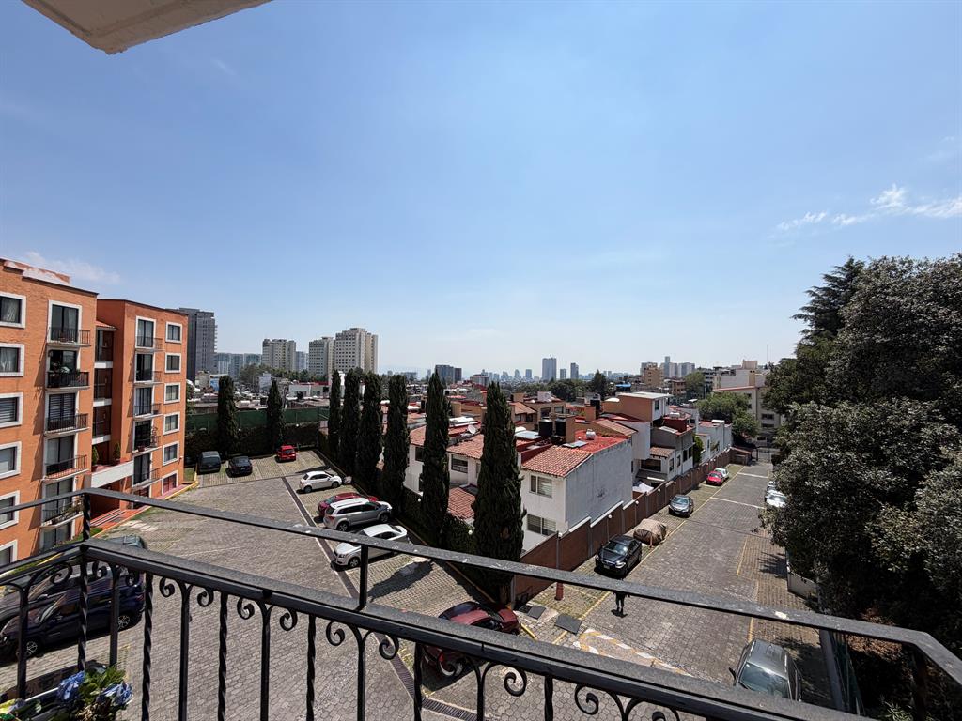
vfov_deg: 85.7
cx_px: 481
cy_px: 360
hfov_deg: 102.1
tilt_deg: +0.1
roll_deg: -0.1
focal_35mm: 14
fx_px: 389
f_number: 2.2
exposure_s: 1/1285
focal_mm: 2.22
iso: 20
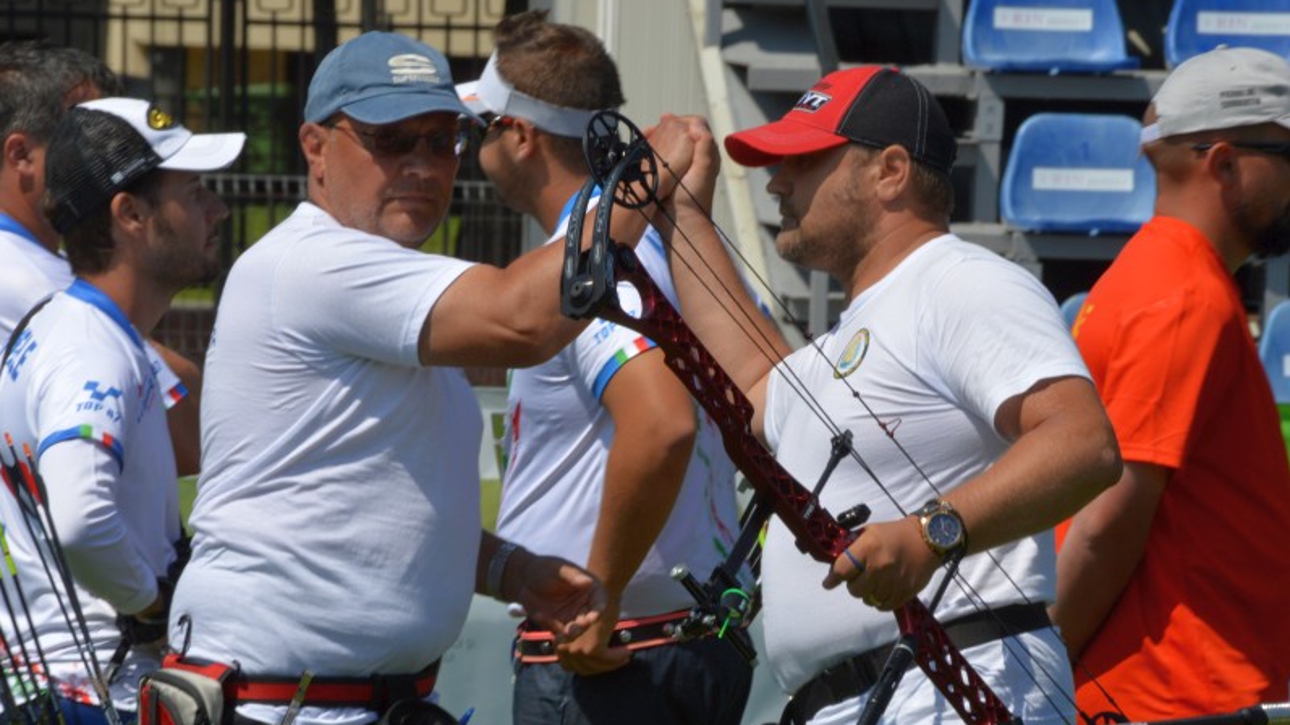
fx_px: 16177
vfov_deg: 2.6
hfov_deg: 4.6
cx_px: 646
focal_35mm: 473
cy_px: 414
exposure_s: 1/320
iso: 400
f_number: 22
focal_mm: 300
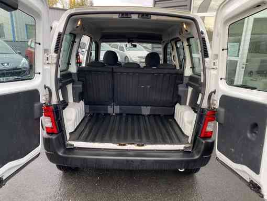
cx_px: 134
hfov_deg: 67.3
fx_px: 201
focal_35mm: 26
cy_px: 100
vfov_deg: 53.1
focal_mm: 4.25
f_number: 1.8
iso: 32
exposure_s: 1/122
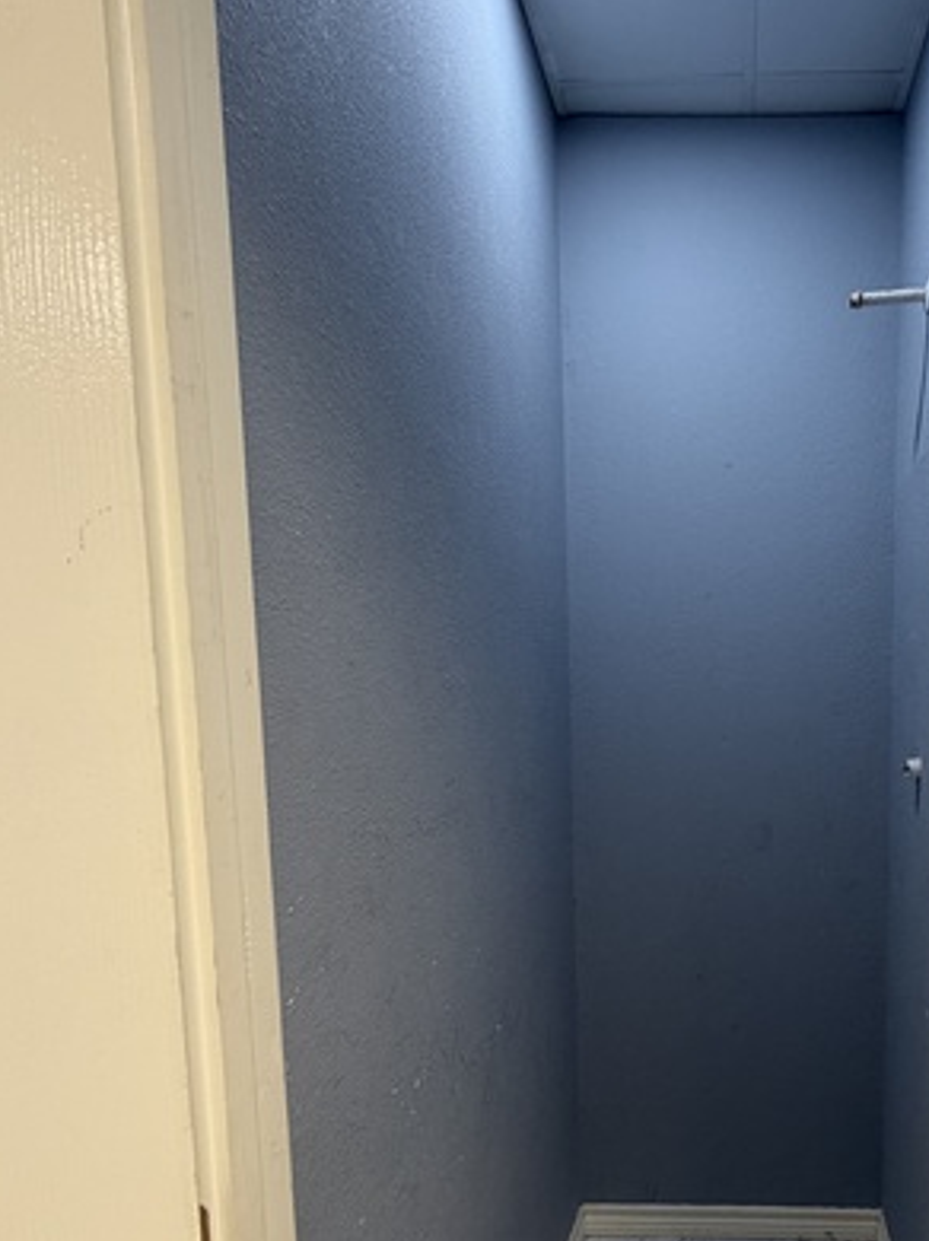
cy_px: 796
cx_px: 722
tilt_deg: -6.3
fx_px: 824
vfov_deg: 72.4
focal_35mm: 23
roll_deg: +0.4
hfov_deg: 55.3
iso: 320
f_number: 2.2
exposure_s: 1/120
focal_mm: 2.22
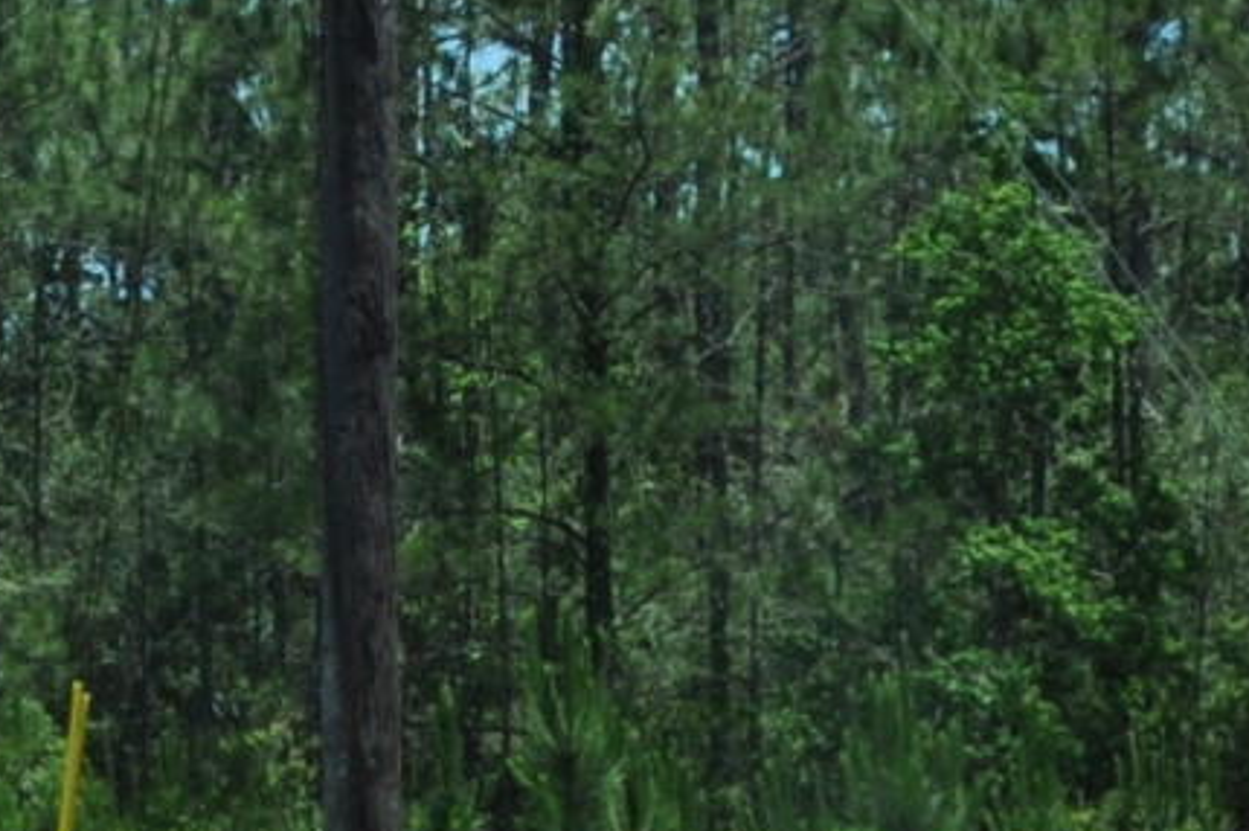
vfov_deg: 4.7
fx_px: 10157
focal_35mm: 293
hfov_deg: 7.0
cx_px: 456
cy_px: 212
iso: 200
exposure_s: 1/320
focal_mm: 28
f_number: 9
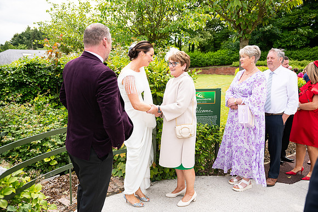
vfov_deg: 45.0
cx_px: 159
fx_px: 256
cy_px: 106
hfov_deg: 63.6
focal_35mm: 29
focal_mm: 29
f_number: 3.5
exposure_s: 1/1600
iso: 250
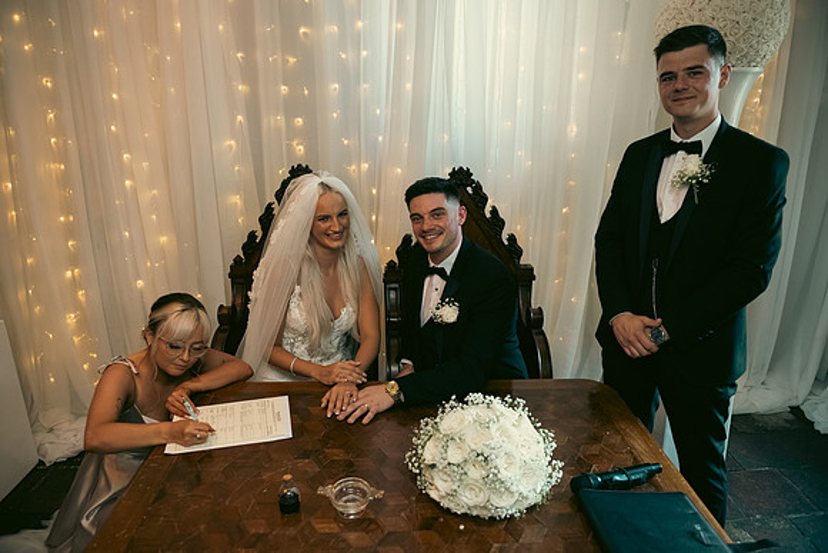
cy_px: 276
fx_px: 552
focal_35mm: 24
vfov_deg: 53.2
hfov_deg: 73.7
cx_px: 414
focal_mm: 24
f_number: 3.5
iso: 1250
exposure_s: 1/160
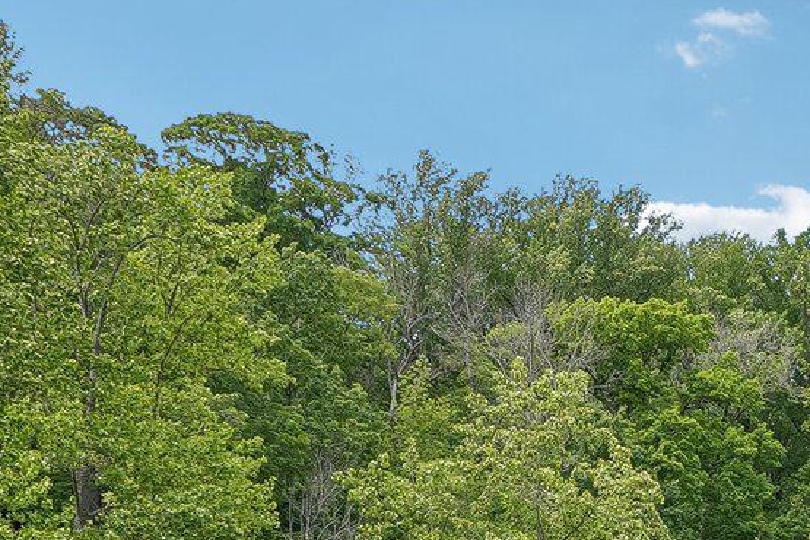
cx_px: 1182
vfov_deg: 19.1
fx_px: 1327
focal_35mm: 59
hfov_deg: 26.0
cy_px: 885
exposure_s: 1/40
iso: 100
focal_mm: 16
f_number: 8
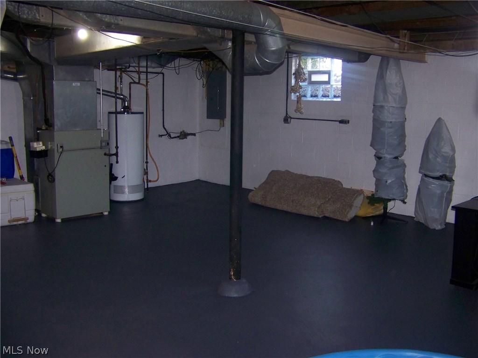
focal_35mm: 36
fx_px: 497
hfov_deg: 51.4
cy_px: 179
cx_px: 239
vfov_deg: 39.7
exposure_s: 1/30
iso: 200
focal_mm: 5.85
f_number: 2.8
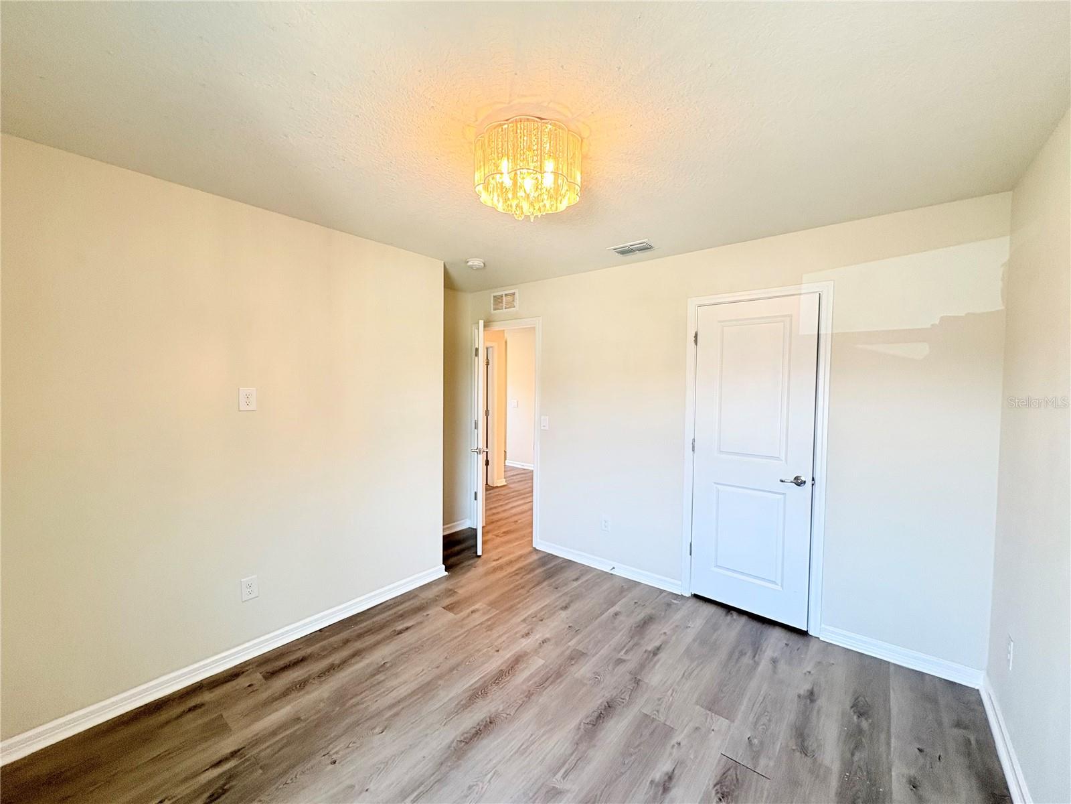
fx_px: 433
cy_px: 402
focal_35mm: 14
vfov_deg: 85.7
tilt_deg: -2.6
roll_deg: -0.3
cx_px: 536
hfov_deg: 102.1
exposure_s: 1/60
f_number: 2.2
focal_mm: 2.22
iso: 200
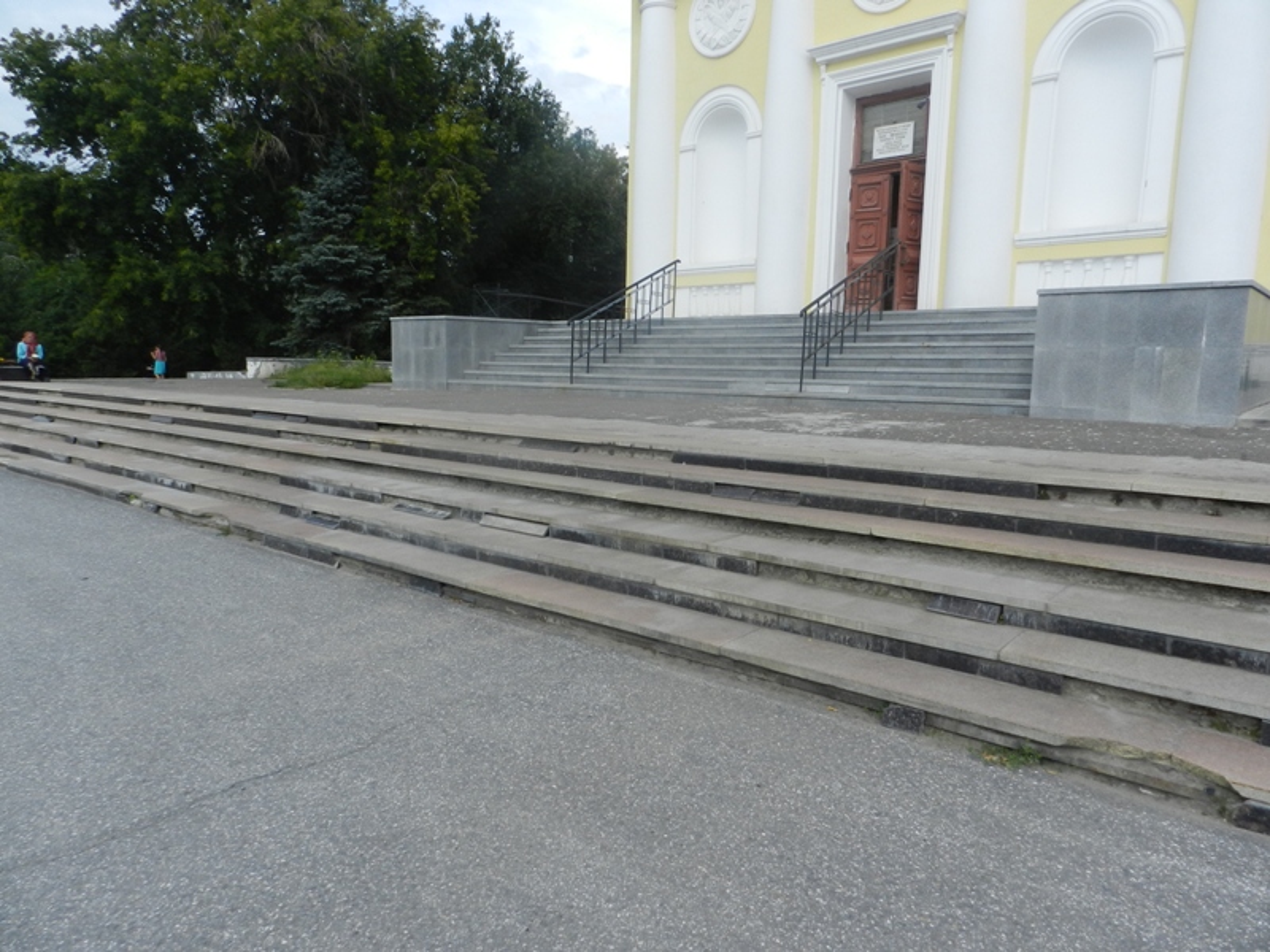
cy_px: 476
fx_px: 844
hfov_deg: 73.9
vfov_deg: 58.9
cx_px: 635
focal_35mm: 23
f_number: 4
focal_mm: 4
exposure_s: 1/800
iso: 160
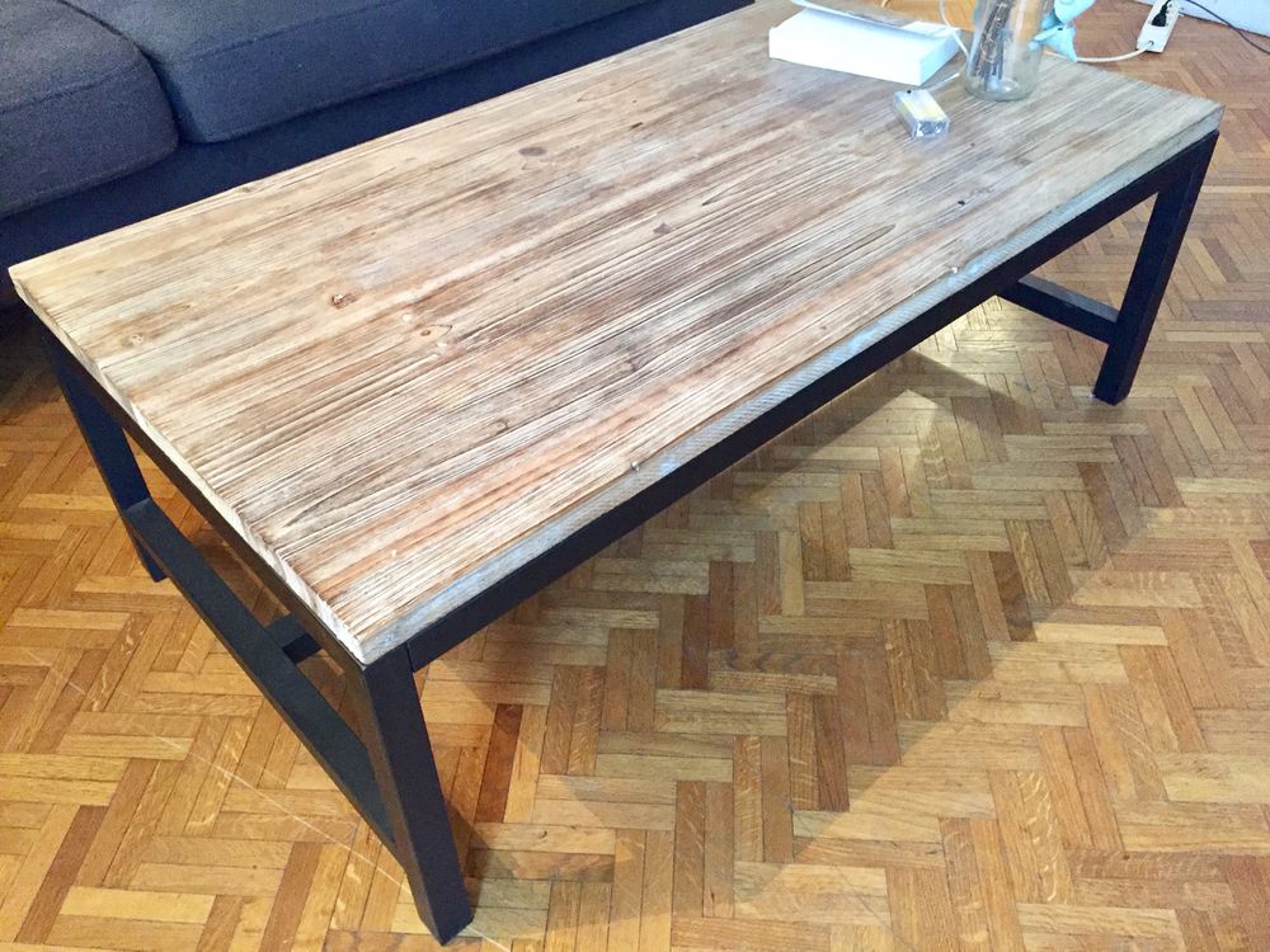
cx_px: 635
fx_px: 1064
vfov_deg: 48.2
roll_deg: +1.0
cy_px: 476
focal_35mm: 29
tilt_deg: -41.9
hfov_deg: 61.7
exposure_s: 1/17
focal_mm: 4.15
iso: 400
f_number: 2.2
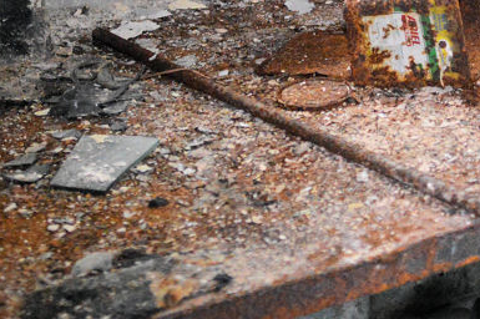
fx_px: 1039
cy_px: 45
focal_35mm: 78
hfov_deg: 24.0
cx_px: 550
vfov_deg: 17.3
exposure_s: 1/60
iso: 3200
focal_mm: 20
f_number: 1.8
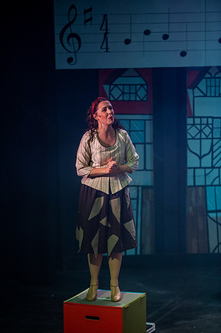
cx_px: 110
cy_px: 166
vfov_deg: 16.4
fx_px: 1154
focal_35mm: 125
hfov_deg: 10.9
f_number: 2.8
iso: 1000
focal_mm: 125
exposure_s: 1/250
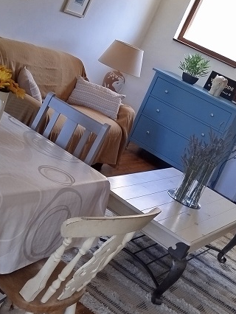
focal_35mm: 60
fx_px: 545
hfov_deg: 24.4
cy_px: 83
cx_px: 131
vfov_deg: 31.7
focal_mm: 5.31
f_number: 1.7
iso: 160
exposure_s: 1/33
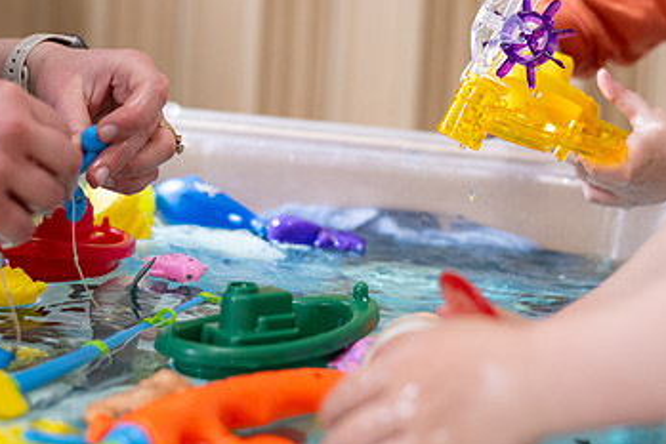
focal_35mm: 83
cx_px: 342
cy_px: 153
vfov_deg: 16.4
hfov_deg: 24.5
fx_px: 1536
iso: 1250
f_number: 2.8
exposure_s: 1/320
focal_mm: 50
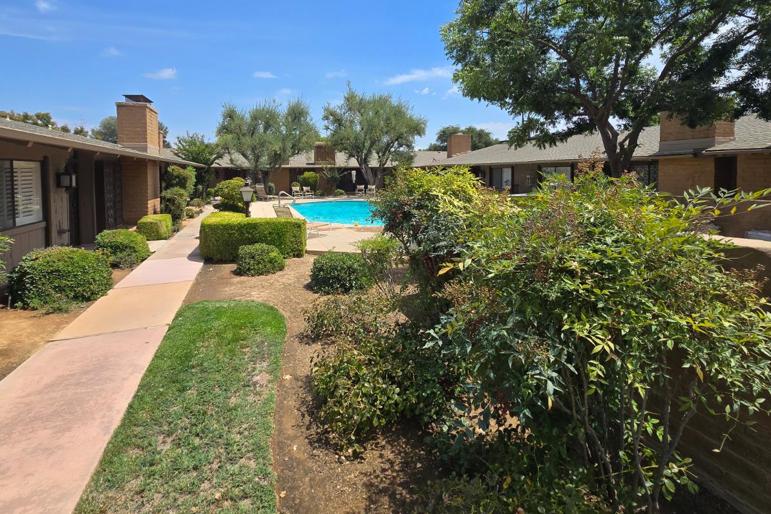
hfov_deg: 93.2
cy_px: 185
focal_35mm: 17
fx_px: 364
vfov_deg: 69.0
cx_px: 364
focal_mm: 2.2
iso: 50
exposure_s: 1/2175
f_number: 2.2
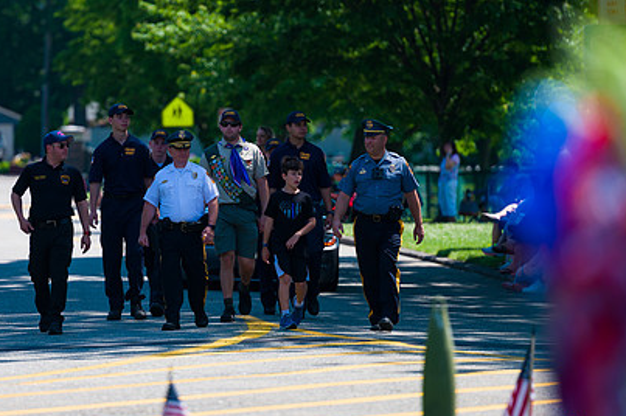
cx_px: 230
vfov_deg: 4.8
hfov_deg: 7.2
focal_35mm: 288
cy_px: 200
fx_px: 5004
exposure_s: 1/2000
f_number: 3.2
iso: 200
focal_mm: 200
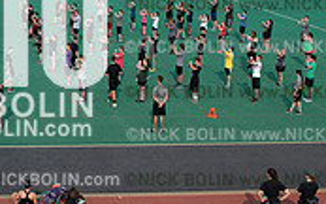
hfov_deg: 23.7
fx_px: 728
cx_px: -26
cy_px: 48
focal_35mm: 82
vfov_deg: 15.8
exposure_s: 1/1600
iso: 125
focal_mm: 24
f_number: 3.5
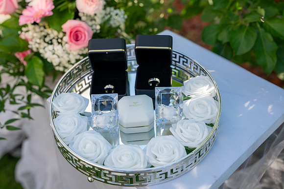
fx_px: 379
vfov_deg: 28.1
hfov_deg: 41.1
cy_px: 94
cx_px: 142
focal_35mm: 48
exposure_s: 1/640
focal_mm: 48
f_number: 3.5
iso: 200
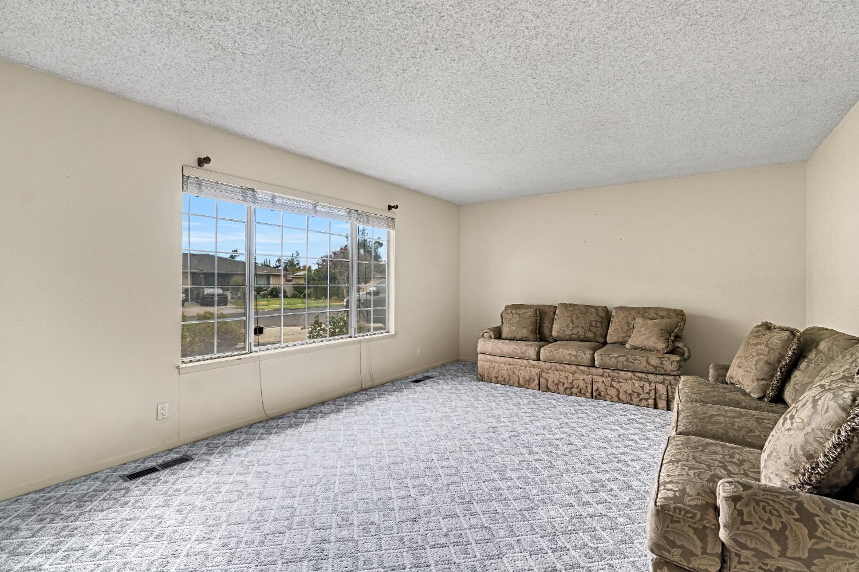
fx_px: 394
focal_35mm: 16
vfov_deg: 72.0
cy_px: 286
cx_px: 430
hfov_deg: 95.0
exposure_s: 1/20
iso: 400
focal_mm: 11
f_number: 8
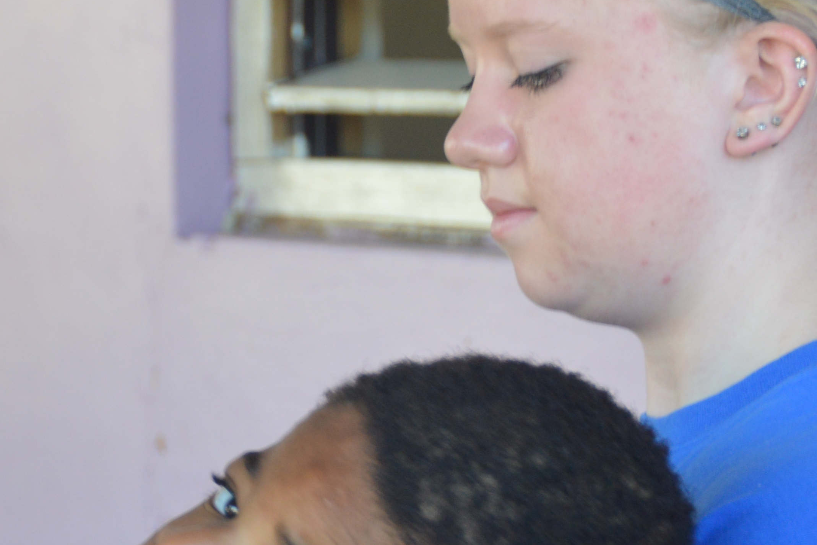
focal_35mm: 316
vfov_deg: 4.3
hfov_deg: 6.5
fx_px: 7181
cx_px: 171
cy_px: 411
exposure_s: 1/100
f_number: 5
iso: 400
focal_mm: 75
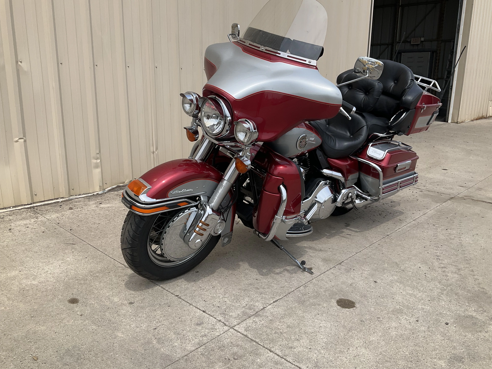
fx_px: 412
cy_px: 184
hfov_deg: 61.7
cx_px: 246
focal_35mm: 29
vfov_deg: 48.2
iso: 25
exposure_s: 1/1534
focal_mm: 3
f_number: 1.8
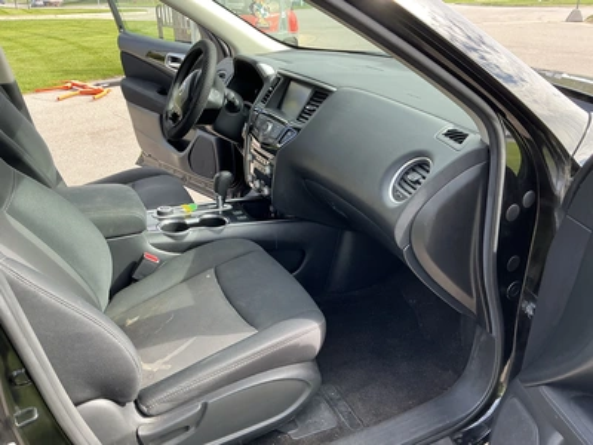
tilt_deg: -27.4
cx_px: 296
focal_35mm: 28
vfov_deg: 49.7
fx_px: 480
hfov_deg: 63.4
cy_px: 222
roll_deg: +4.8
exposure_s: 1/146
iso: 25
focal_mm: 3
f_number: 1.8
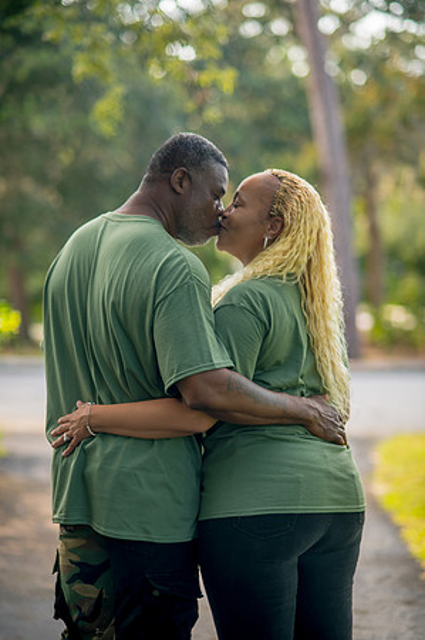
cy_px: 320
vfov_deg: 23.9
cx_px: 212
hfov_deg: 16.0
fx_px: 1509
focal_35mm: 85
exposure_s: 1/200
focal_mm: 85
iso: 100
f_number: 2.2
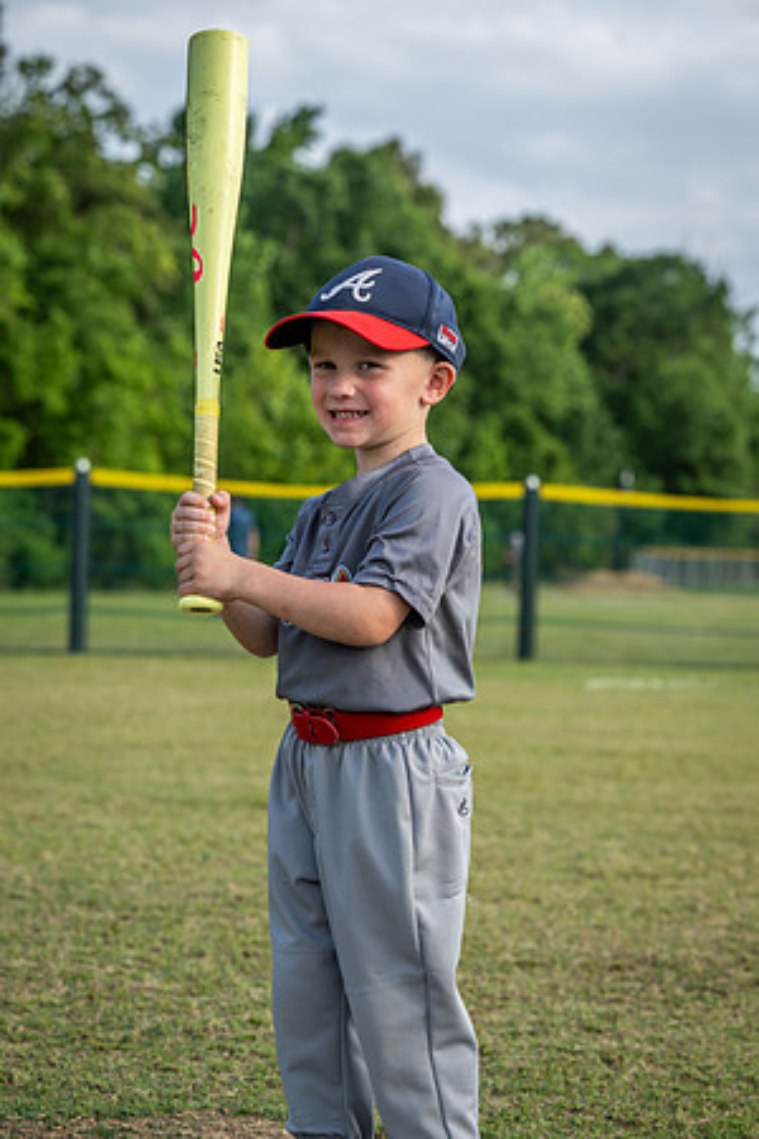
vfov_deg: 21.7
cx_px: 380
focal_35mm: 94
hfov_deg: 14.6
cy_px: 570
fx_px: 2973
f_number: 5.6
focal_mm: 94
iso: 100
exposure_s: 1/200
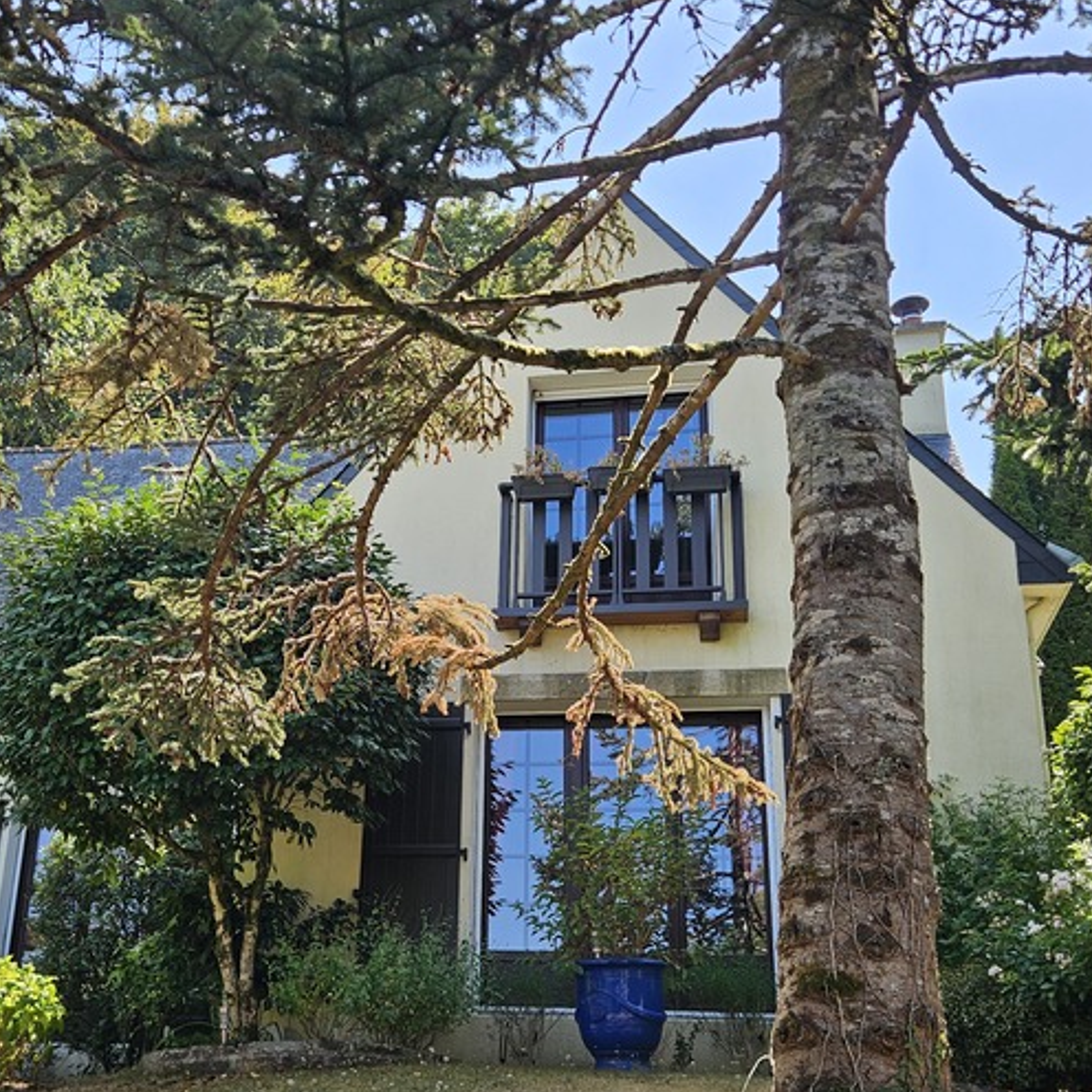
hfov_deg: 39.8
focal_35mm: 42
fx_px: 1499
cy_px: 652
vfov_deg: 39.9
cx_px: 421
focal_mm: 5.4
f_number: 1.8
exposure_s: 1/641
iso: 25
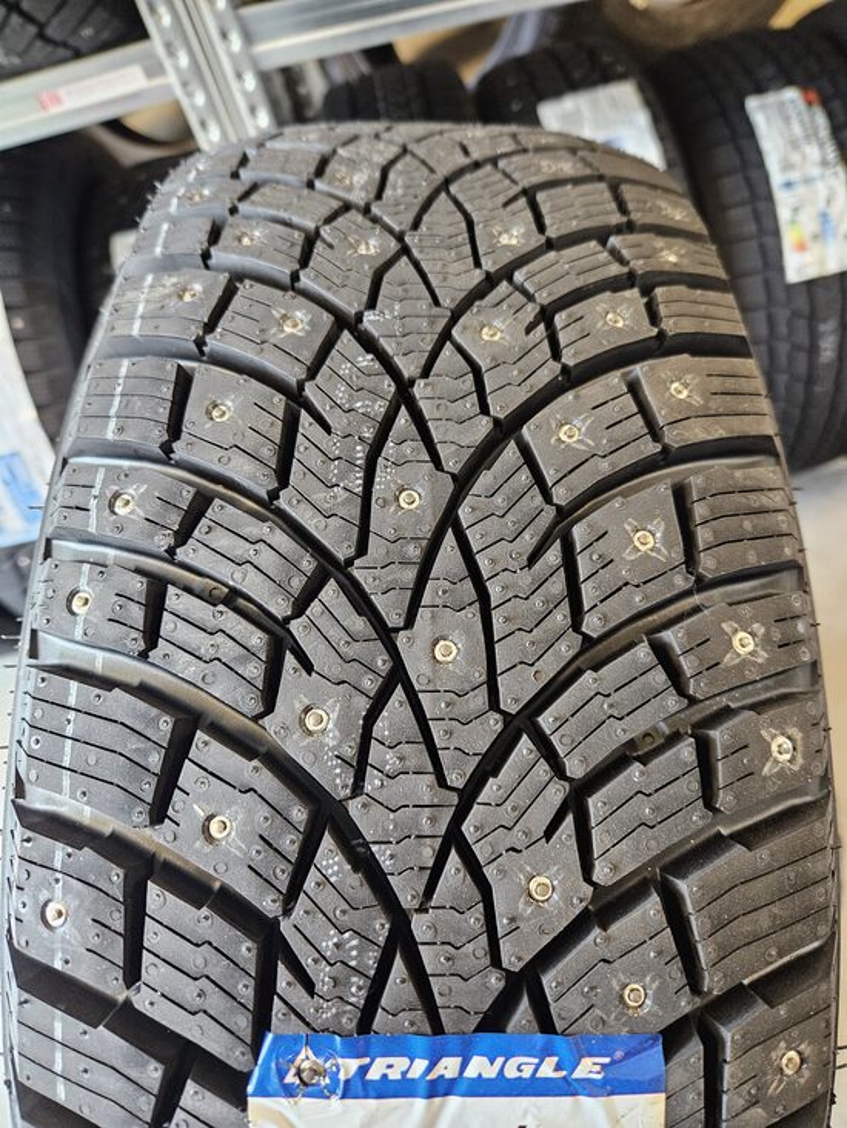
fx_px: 750
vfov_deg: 73.9
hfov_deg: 58.9
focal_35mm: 23
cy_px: 564
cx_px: 424
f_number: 1.8
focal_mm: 5.4
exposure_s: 1/50
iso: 640
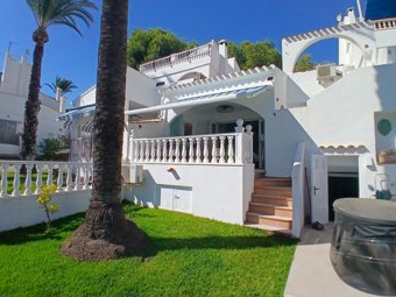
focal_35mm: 18
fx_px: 206
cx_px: 188
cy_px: 142
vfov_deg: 71.6
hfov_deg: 87.7
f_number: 2.2
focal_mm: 1.4
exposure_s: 1/2304
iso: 64
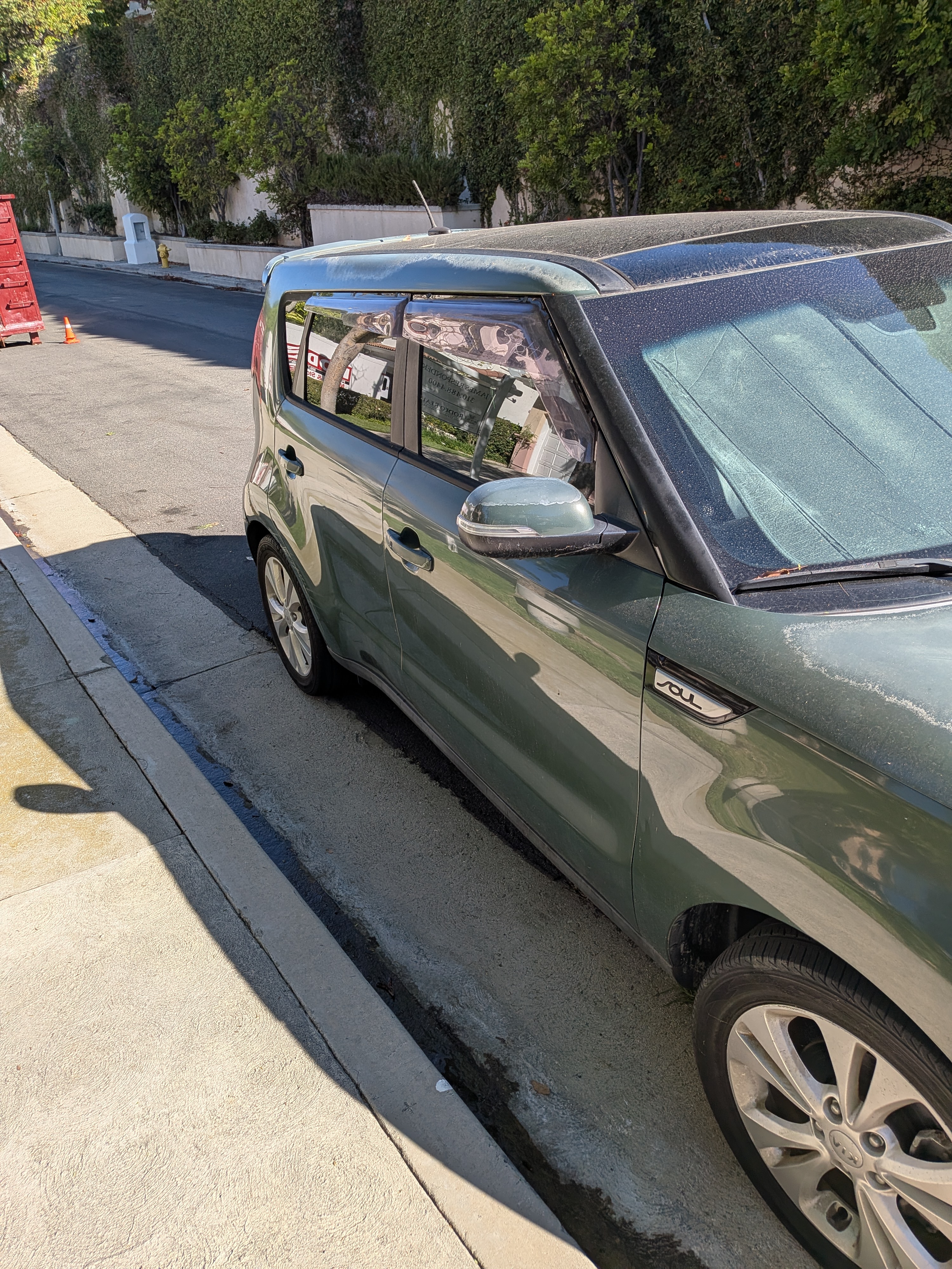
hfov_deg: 56.8
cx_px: 476
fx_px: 880
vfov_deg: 71.6
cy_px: 634
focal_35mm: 24
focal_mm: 4.53
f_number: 1.7
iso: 28
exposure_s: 1/699
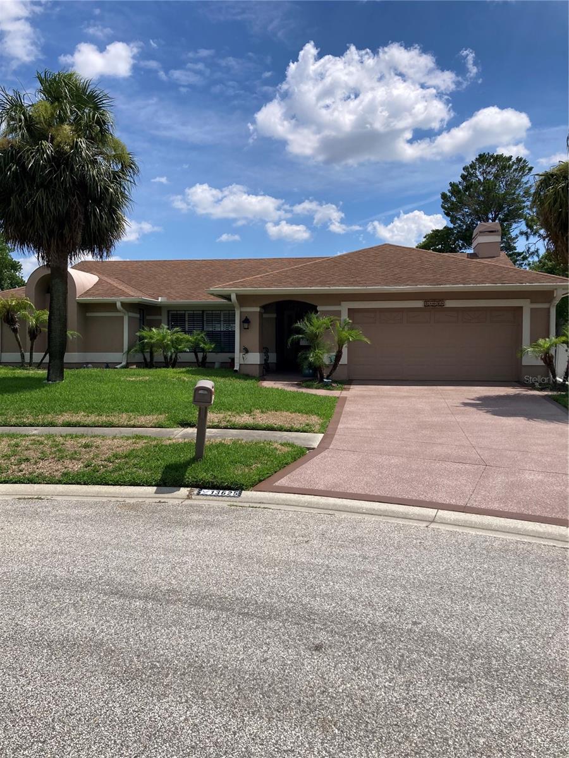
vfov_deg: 63.4
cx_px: 284
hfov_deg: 49.7
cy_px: 379
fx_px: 614
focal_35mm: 28
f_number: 1.8
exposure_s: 1/3205
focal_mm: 3.99
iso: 25
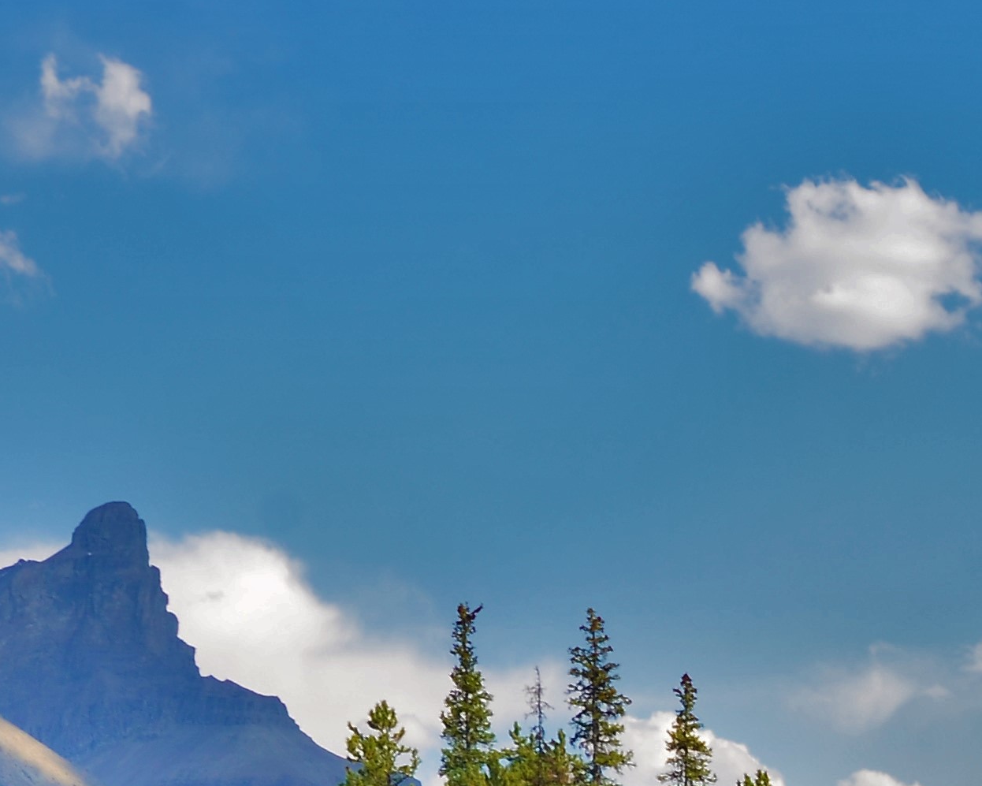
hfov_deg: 18.4
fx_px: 2907
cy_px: 1033
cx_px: 1096
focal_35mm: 100
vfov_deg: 14.7
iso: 180
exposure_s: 1/125
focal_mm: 18
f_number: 11
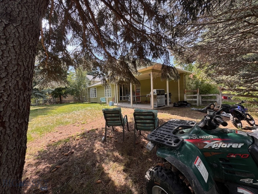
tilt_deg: -1.4
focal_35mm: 14
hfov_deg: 102.1
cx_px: 129
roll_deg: +1.3
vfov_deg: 85.7
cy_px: 97
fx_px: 104
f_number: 2.2
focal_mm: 2.22
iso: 40
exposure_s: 1/261
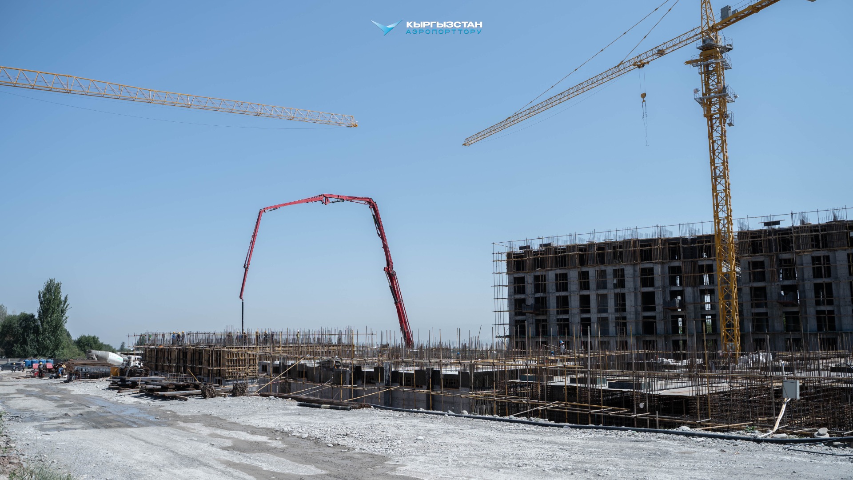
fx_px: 663
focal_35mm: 29
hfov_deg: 65.5
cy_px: 240
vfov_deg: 39.8
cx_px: 426
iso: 100
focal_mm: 28
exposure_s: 1/400
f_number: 5
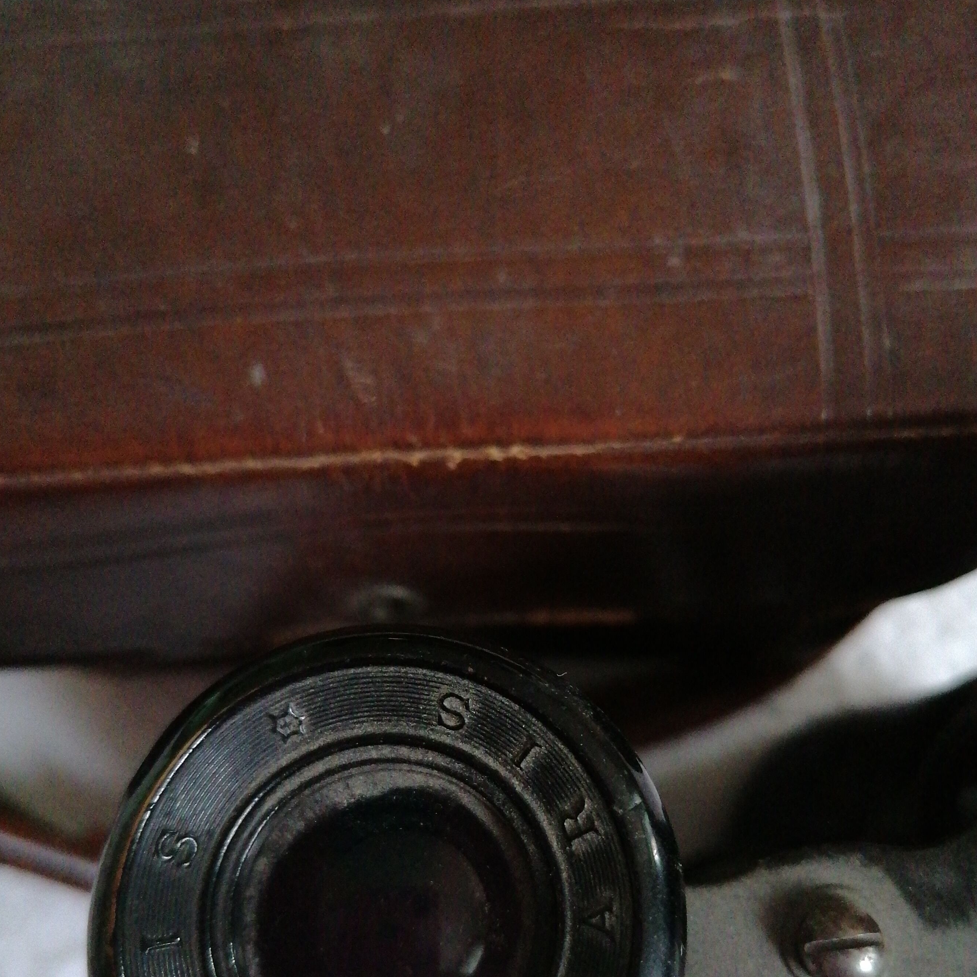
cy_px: 647
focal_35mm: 36
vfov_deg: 45.4
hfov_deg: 46.0
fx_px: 1150
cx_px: 498
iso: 1250
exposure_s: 1/16.7
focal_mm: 4.75
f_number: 1.8
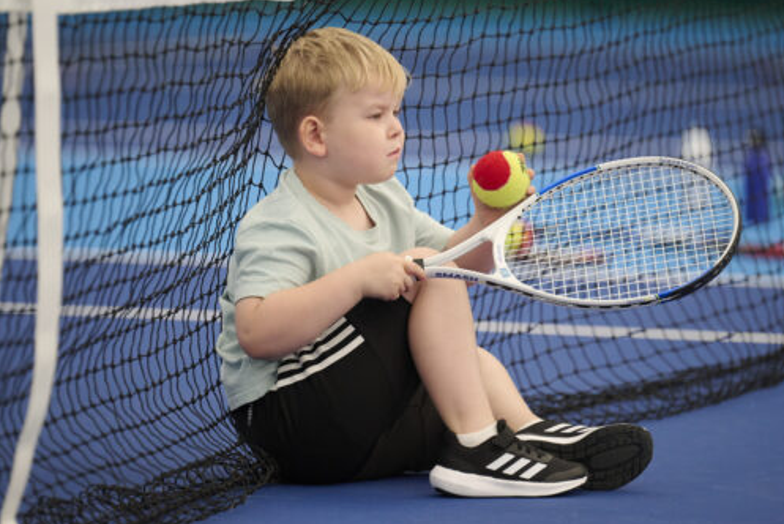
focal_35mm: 278
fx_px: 6057
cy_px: 230
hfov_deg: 7.4
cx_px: 404
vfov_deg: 5.0
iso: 2000
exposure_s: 1/4000
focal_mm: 180
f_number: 2.8
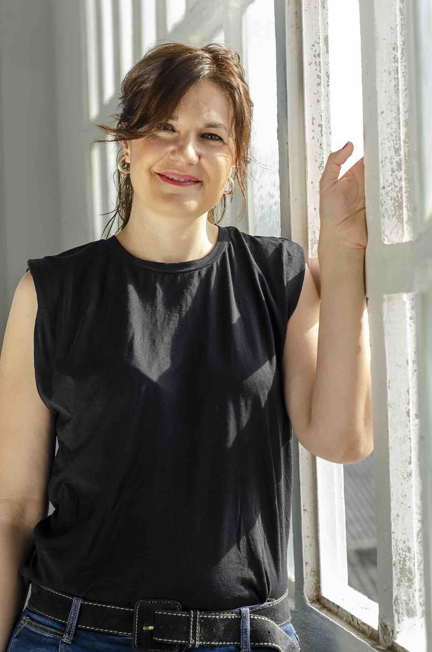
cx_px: 216
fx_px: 1356
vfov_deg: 27.0
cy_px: 326
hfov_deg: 18.1
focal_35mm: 75
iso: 100
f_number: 3.5
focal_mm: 50
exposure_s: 1/160
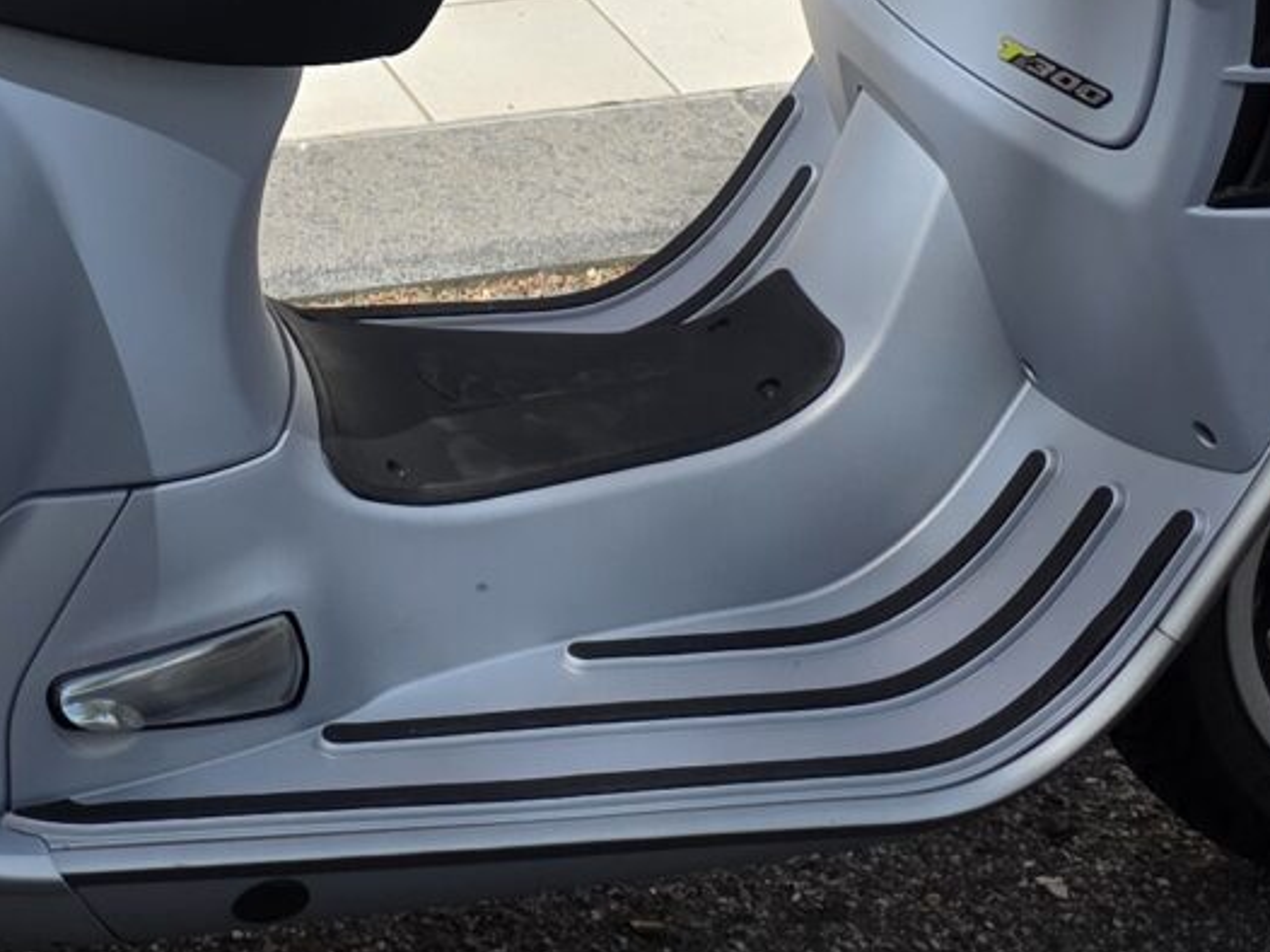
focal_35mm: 112
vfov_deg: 12.5
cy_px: -478
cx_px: -123
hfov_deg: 17.0
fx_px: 4107
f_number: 1.7
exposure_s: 1/4650
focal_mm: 6.3
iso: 80
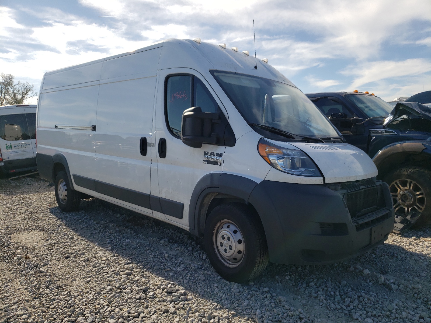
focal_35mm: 26
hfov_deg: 67.3
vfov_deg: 53.1
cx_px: 216
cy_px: 162
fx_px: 324
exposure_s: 1/3333
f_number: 1.5
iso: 50
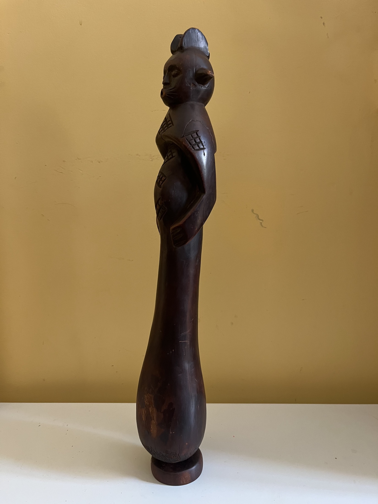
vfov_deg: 67.3
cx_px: 189
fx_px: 379
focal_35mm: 26
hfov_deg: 53.1
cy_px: 252
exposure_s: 1/60
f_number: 1.6
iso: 250
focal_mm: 5.1
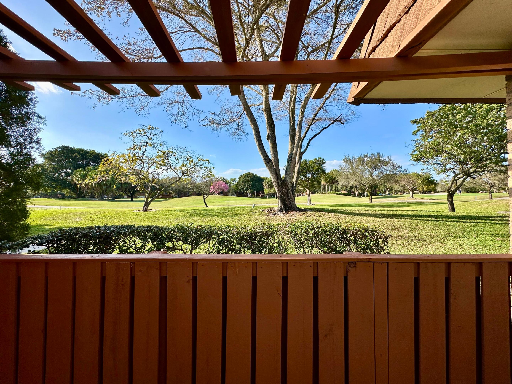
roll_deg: +1.8
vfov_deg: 85.7
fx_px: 207
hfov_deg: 102.1
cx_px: 256
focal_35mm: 14
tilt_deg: +1.2
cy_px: 192
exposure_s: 1/1335
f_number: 2.2
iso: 40
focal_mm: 2.22
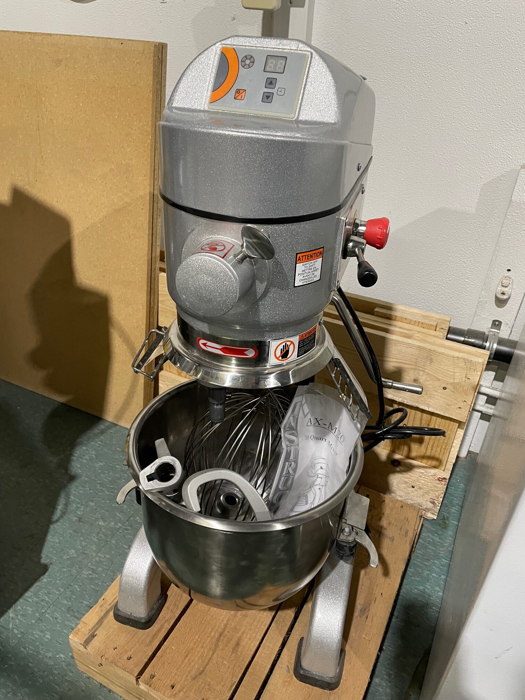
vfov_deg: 67.3
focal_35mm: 26
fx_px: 526
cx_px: 262
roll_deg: -3.4
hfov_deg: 53.1
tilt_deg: -32.3
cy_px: 350
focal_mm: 4.2
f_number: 1.6
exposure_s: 1/60
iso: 200
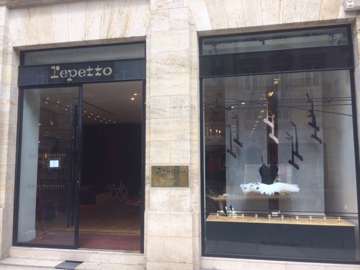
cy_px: 135
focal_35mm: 29
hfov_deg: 61.7
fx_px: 302
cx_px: 180
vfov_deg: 48.2
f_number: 2.2
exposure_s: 1/562
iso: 32
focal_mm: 4.15
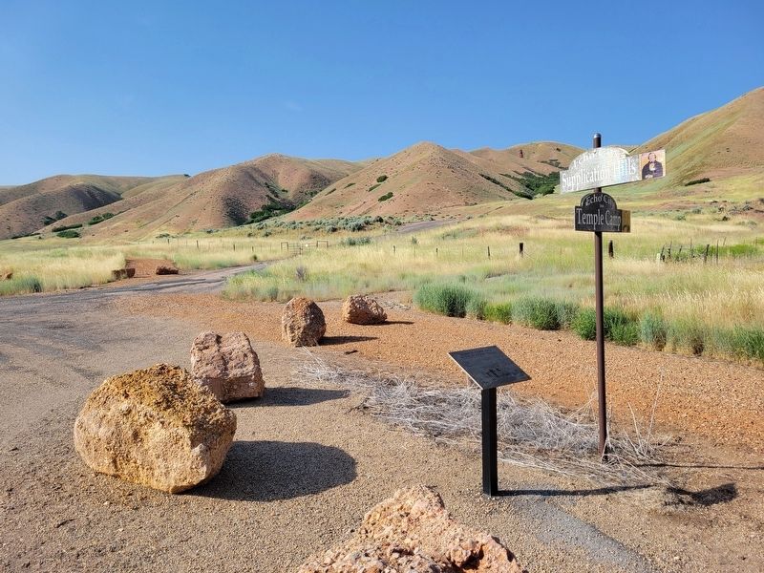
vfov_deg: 53.1
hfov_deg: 67.3
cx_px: 382
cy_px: 286
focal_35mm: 26
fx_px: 574
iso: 40
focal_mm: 5.4
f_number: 1.8
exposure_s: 1/1989
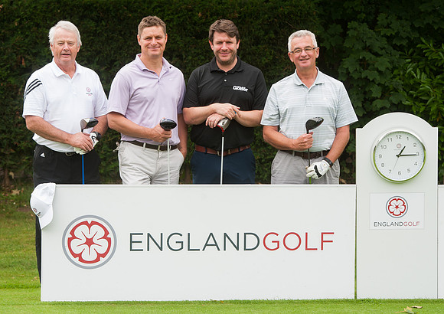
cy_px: 167
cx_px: 212
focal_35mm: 136
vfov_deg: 10.5
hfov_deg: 14.8
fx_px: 1711
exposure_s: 1/250
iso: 250
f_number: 7.1
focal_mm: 112
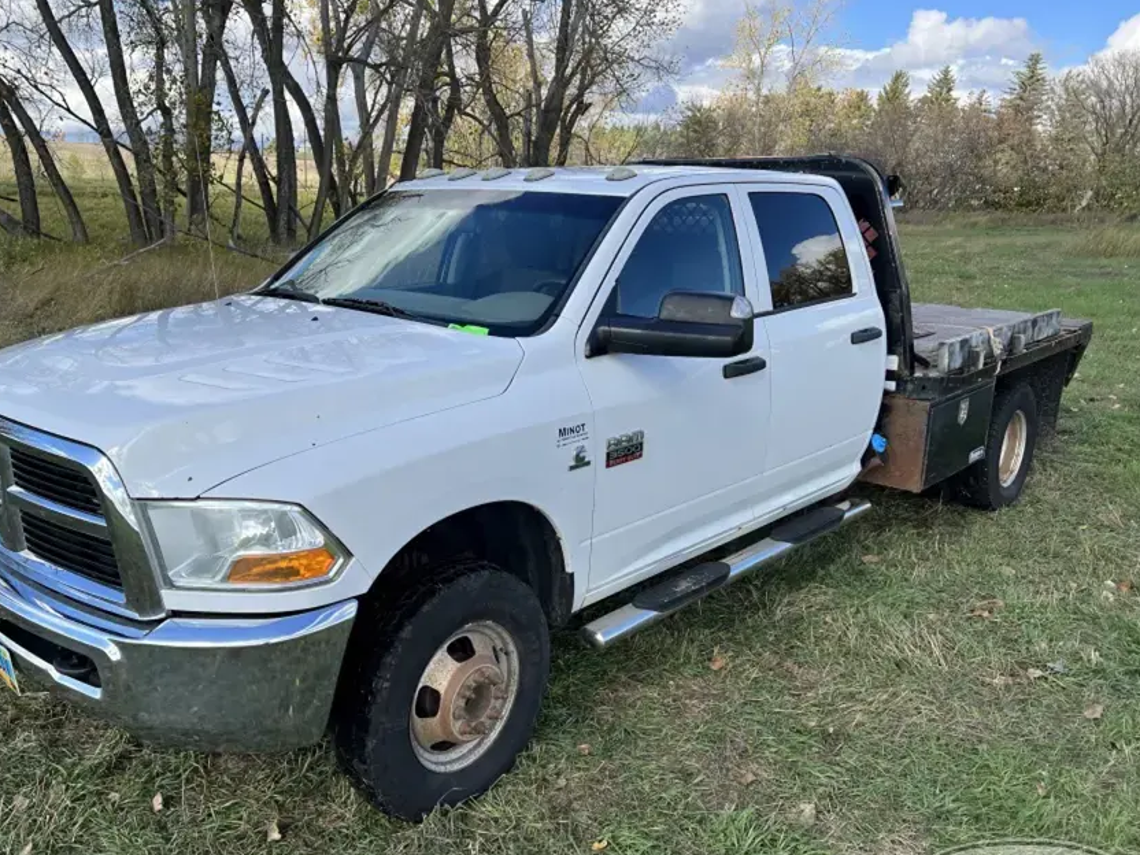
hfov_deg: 59.8
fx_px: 988
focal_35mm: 30
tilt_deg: -16.2
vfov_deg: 46.8
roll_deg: -3.3
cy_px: 438
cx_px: 500
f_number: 1.5
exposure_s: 1/2571
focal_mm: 5.7
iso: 50
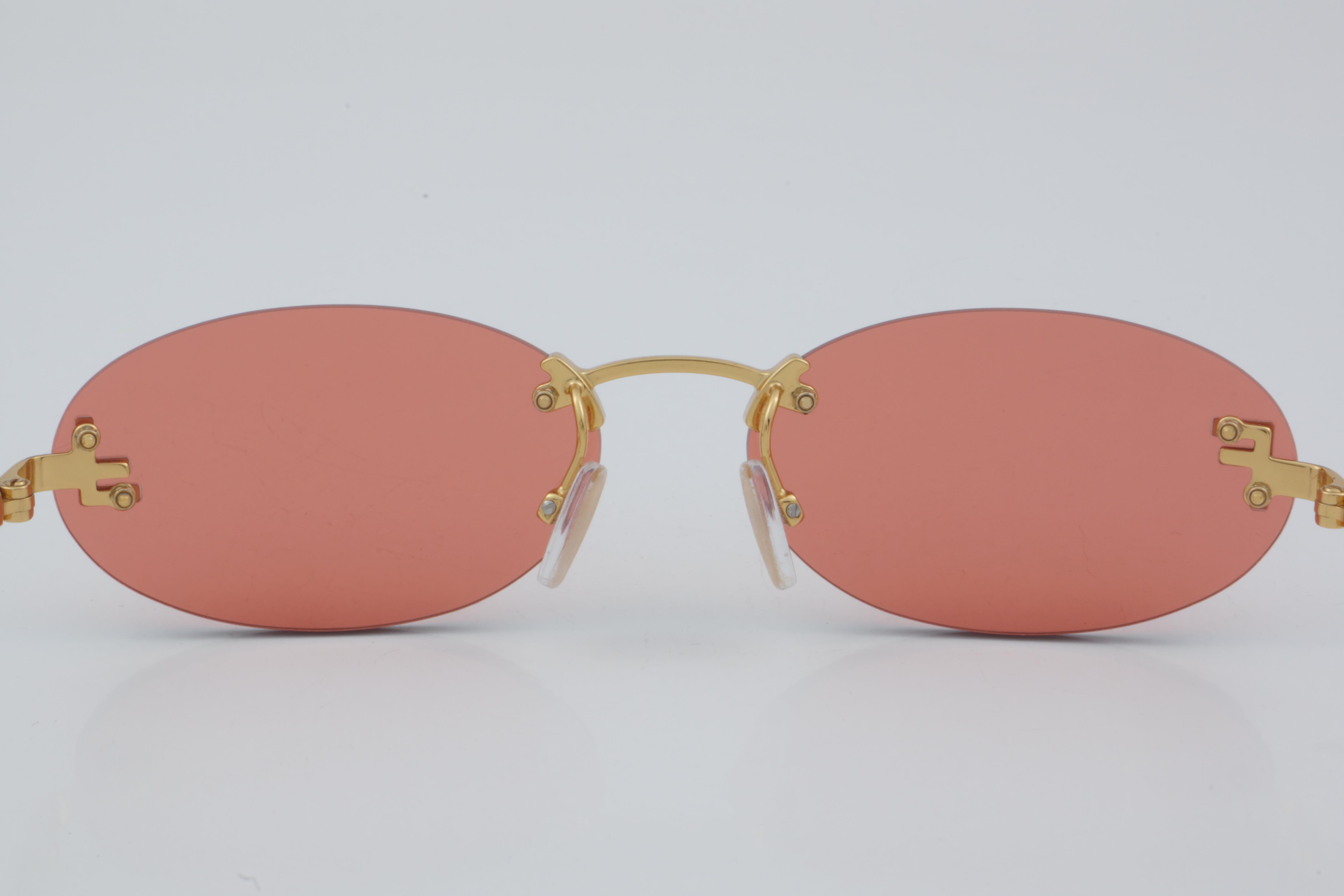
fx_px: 3080
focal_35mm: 82
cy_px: 448
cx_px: 672
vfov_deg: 16.6
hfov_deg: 24.6
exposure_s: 1/3
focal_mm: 55
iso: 100
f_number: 32
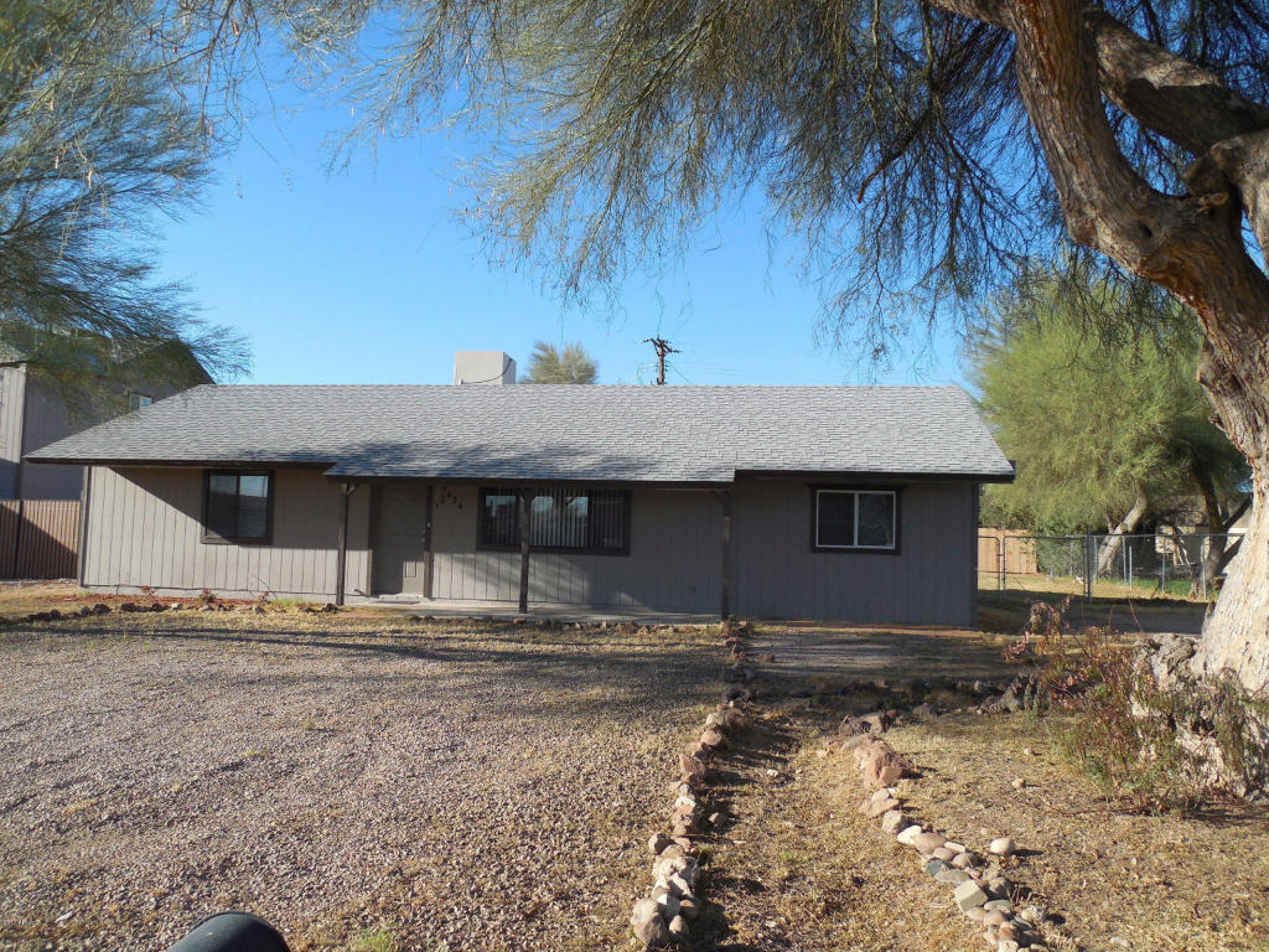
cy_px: 476
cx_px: 634
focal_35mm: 25
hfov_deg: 69.4
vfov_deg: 54.9
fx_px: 916
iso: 125
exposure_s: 1/800
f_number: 3.3
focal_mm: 4.5
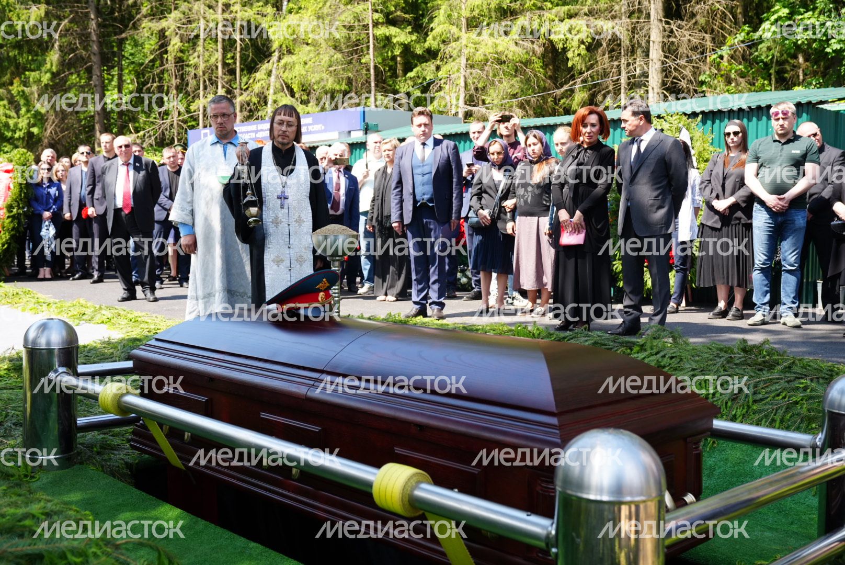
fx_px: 869
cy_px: 282
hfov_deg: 51.9
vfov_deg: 36.0
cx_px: 422
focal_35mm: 37
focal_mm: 37
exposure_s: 1/1000
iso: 1000
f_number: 5
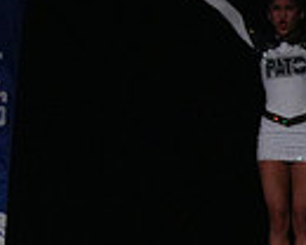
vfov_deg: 2.3
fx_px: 6077
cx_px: 673
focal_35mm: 671
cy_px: 253
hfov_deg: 2.9
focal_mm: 160
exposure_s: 1/1250
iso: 16000
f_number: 5.6
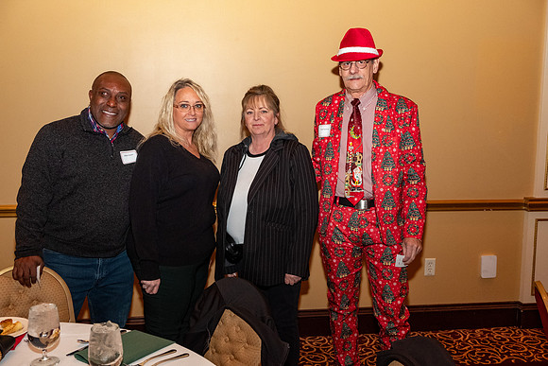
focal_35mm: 35
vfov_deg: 37.9
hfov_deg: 54.4
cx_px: 274
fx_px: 533
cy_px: 183
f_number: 3.2
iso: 2500
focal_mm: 23.3
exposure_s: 1/125
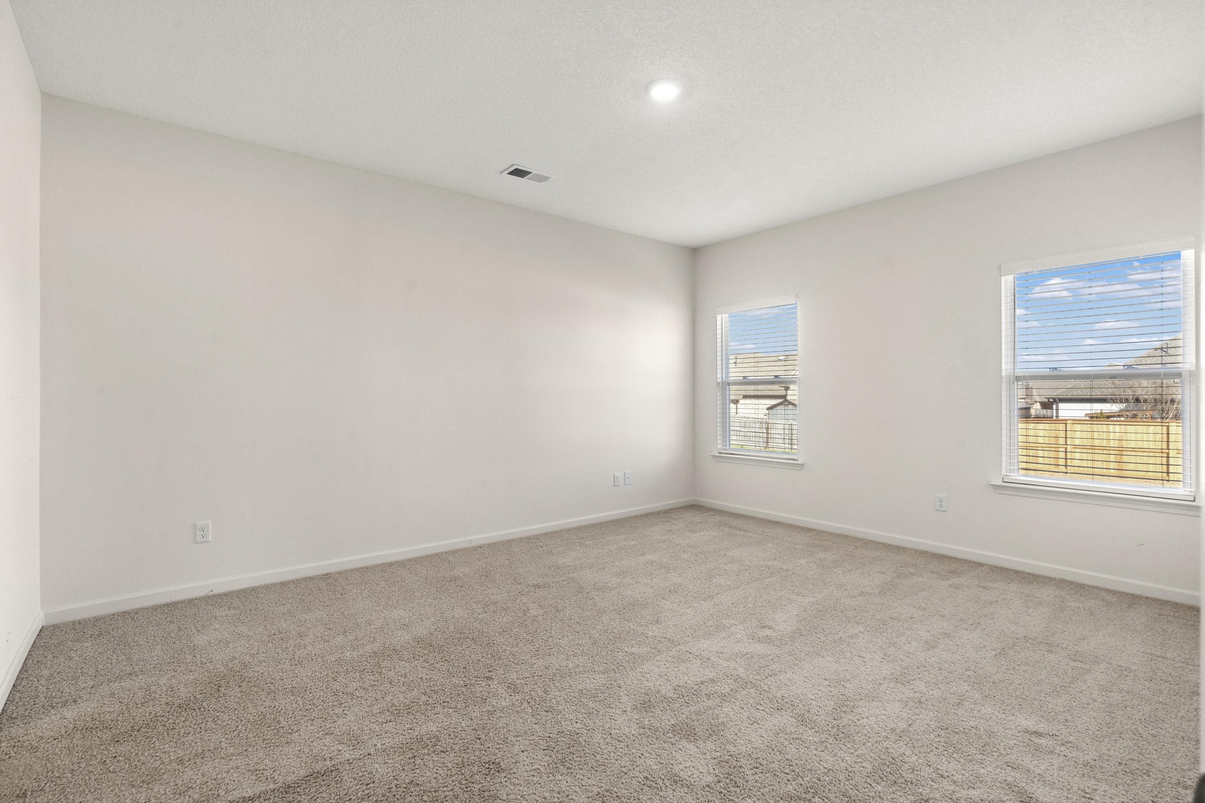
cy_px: 402
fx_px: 535
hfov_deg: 96.7
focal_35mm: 16
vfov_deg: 73.7
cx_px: 602
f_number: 9
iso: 1000
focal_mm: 16
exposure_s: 1/13
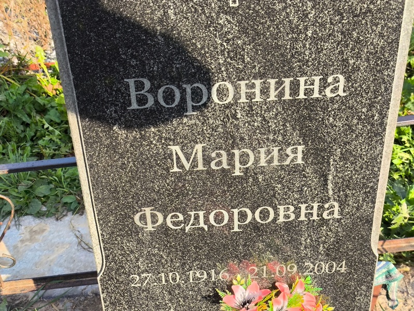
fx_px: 598
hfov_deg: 38.2
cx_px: 207
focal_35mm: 50
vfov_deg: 29.1
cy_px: 156
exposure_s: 1/612
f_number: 1.7
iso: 50
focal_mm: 4.71
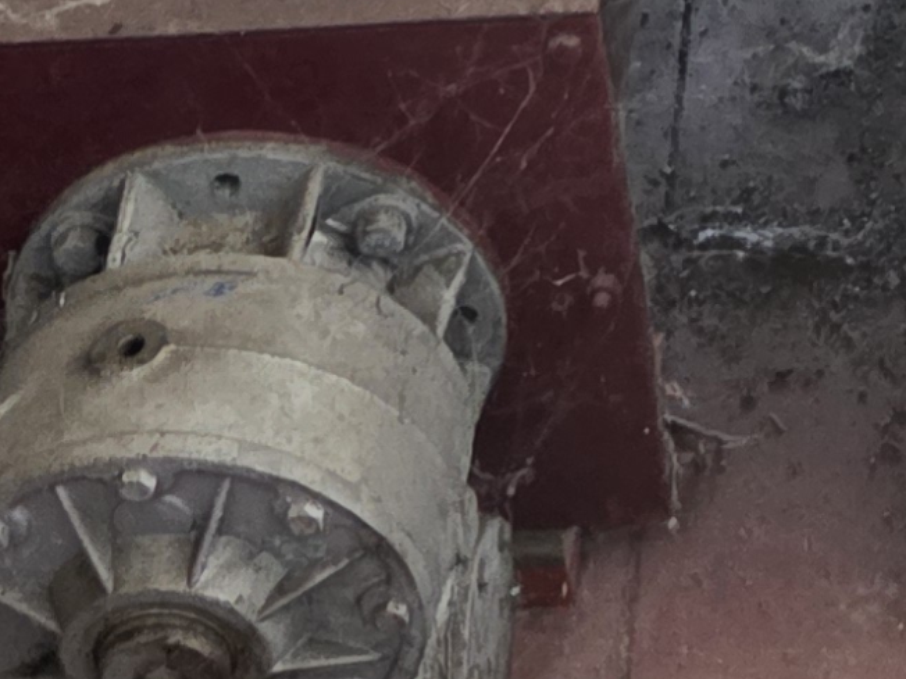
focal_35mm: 141
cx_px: 1509
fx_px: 3690
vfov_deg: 9.3
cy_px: -1018
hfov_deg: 13.0
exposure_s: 1/100
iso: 640
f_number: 1.8
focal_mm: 5.4
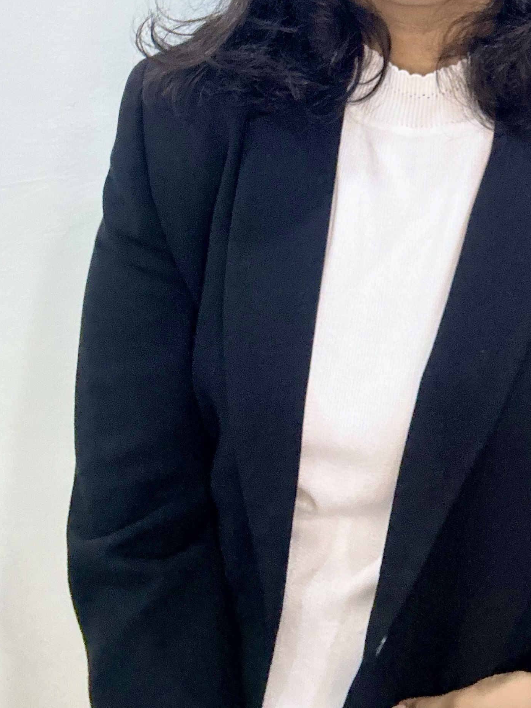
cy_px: 121
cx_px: 408
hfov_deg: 28.6
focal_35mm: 50
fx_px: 1023
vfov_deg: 36.6
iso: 320
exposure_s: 1/50
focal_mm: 2.69
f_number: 1.9
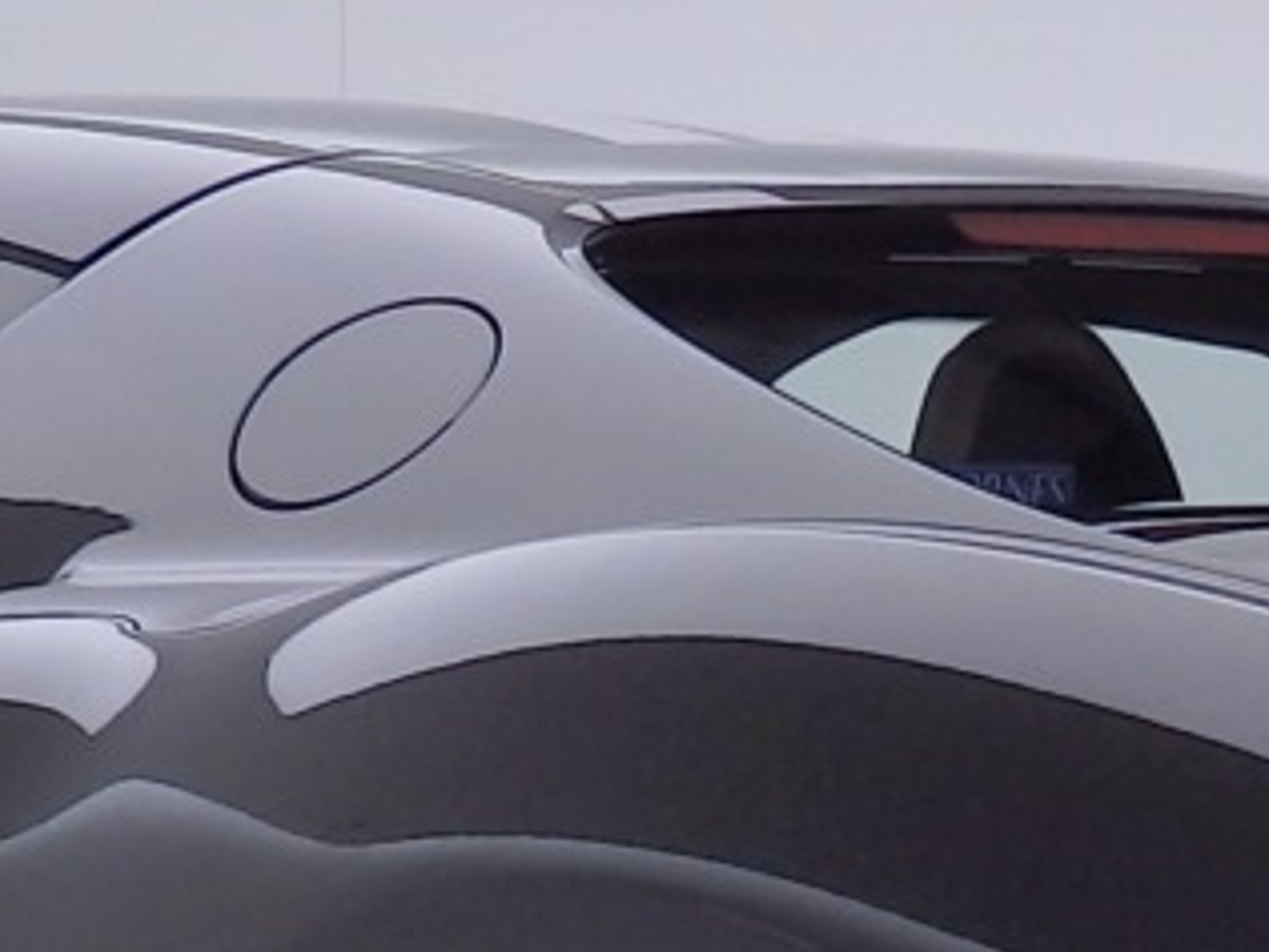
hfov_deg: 12.9
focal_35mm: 152
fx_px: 5572
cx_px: 1088
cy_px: 1048
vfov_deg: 9.7
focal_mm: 4.5
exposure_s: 1/160
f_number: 3
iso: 125
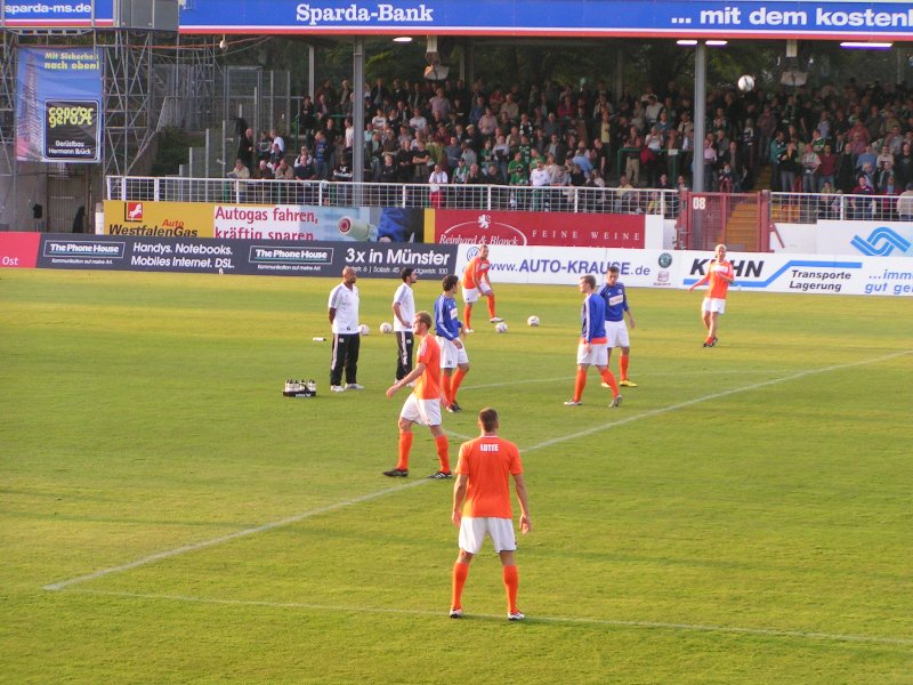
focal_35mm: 136
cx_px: 456
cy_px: 342
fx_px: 3587
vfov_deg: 10.9
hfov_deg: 14.5
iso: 125
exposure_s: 1/160
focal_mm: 20.9
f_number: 3.5
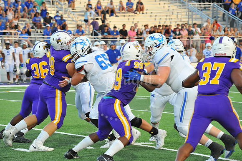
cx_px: 121
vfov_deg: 6.9
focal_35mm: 200
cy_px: 80
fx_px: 1344
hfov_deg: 10.3
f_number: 8
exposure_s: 1/320
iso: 2000
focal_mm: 200
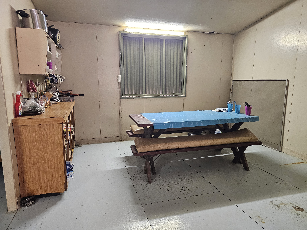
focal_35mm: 23
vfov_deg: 58.9
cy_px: 115
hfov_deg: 73.9
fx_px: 204
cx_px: 154
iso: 640
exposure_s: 1/33.3
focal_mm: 6.3
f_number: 1.7
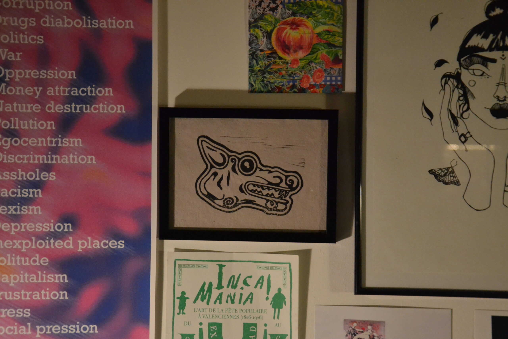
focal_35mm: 60
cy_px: 170
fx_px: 847
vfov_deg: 22.6
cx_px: 254
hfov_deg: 33.4
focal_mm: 40
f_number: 4.5
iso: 3200
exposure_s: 1/40
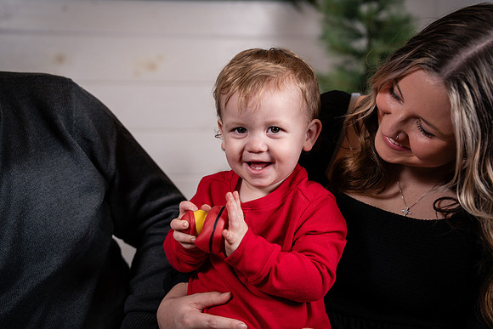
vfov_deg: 22.6
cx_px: 246
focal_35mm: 60
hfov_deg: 33.4
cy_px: 164
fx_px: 822
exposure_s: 1/250
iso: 250
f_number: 3.5
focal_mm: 60
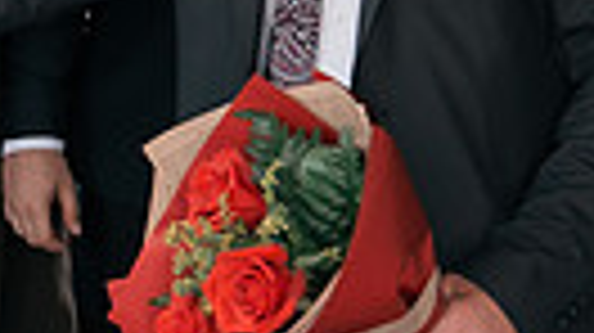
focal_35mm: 138
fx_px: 2172
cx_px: 149
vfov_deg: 8.6
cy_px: -116
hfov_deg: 15.5
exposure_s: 1/250
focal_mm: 24
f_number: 2.8
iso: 1250
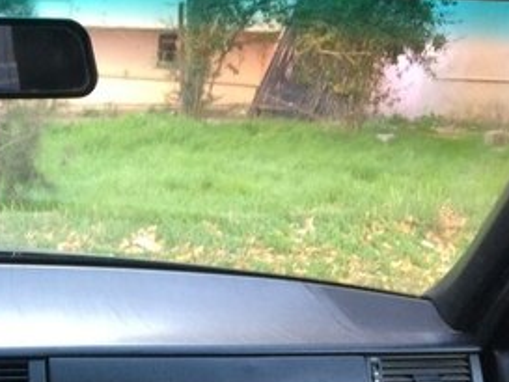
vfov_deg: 19.8
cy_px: 456
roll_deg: -0.1
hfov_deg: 25.5
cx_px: -65
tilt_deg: -20.8
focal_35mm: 70
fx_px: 1030
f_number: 2.2
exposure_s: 1/33
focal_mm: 4.15
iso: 64
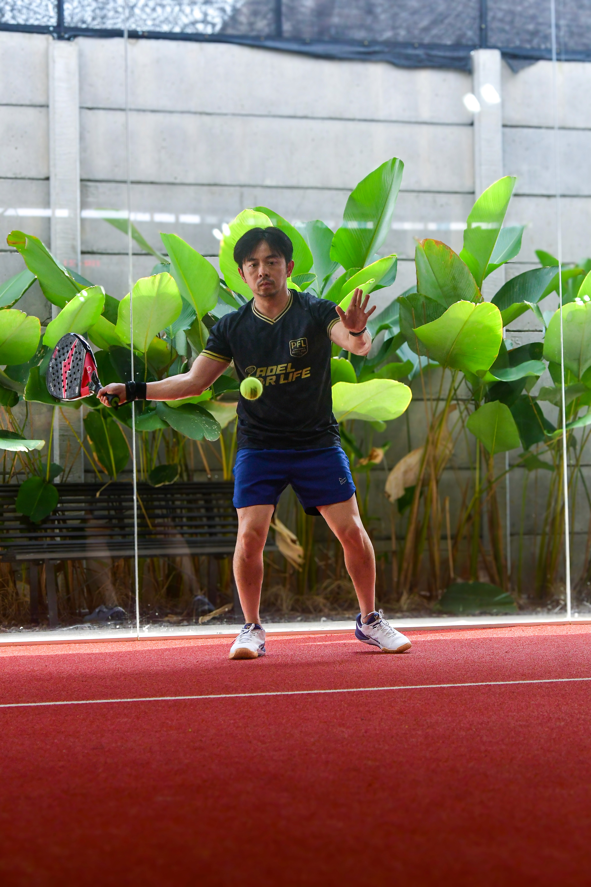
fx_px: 2019
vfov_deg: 24.8
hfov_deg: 16.7
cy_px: 444
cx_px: 296
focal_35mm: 82
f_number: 4.5
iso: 1100
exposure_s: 1/1000
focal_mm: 55
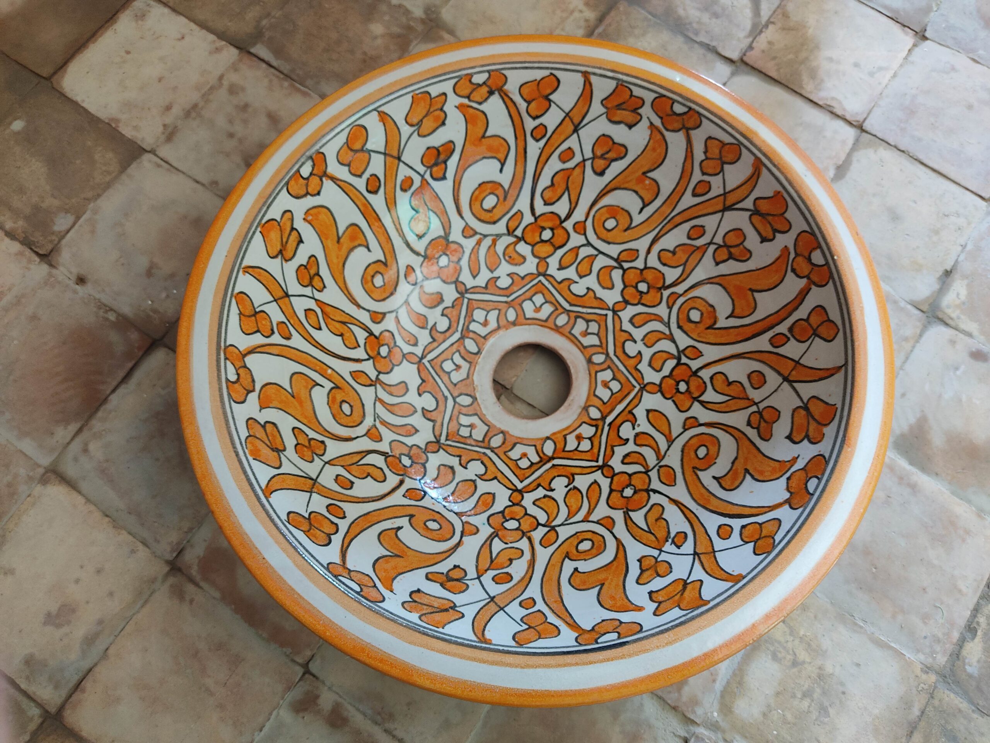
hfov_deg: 67.3
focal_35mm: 26
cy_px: 372
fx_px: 744
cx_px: 495
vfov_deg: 53.1
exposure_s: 1/33
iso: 874
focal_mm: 4.74
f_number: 1.79
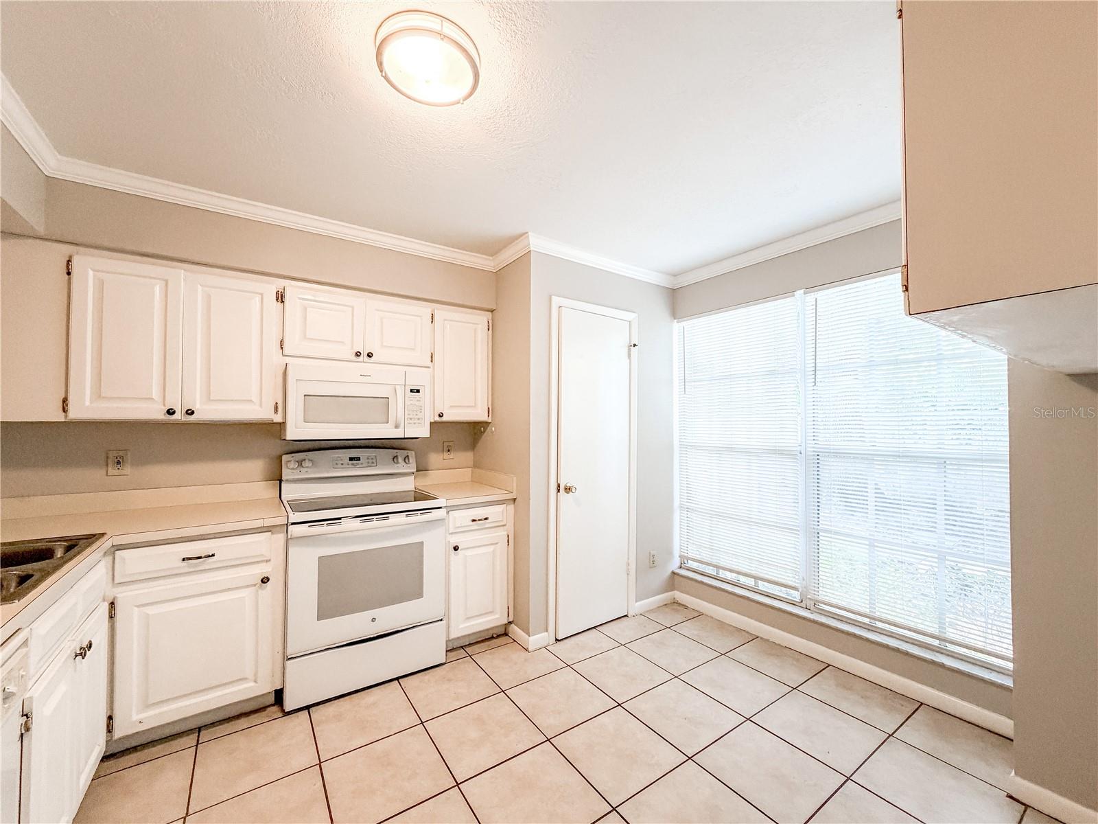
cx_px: 549
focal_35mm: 14
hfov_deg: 102.1
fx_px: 444
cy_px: 412
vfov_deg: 85.7
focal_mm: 2.22
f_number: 2.2
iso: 320
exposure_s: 1/120
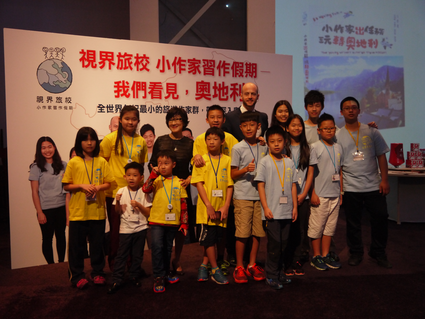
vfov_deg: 37.7
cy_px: 160
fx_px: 467
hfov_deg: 49.0
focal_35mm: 38
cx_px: 212
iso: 800
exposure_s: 1/50
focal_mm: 19
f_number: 4.2
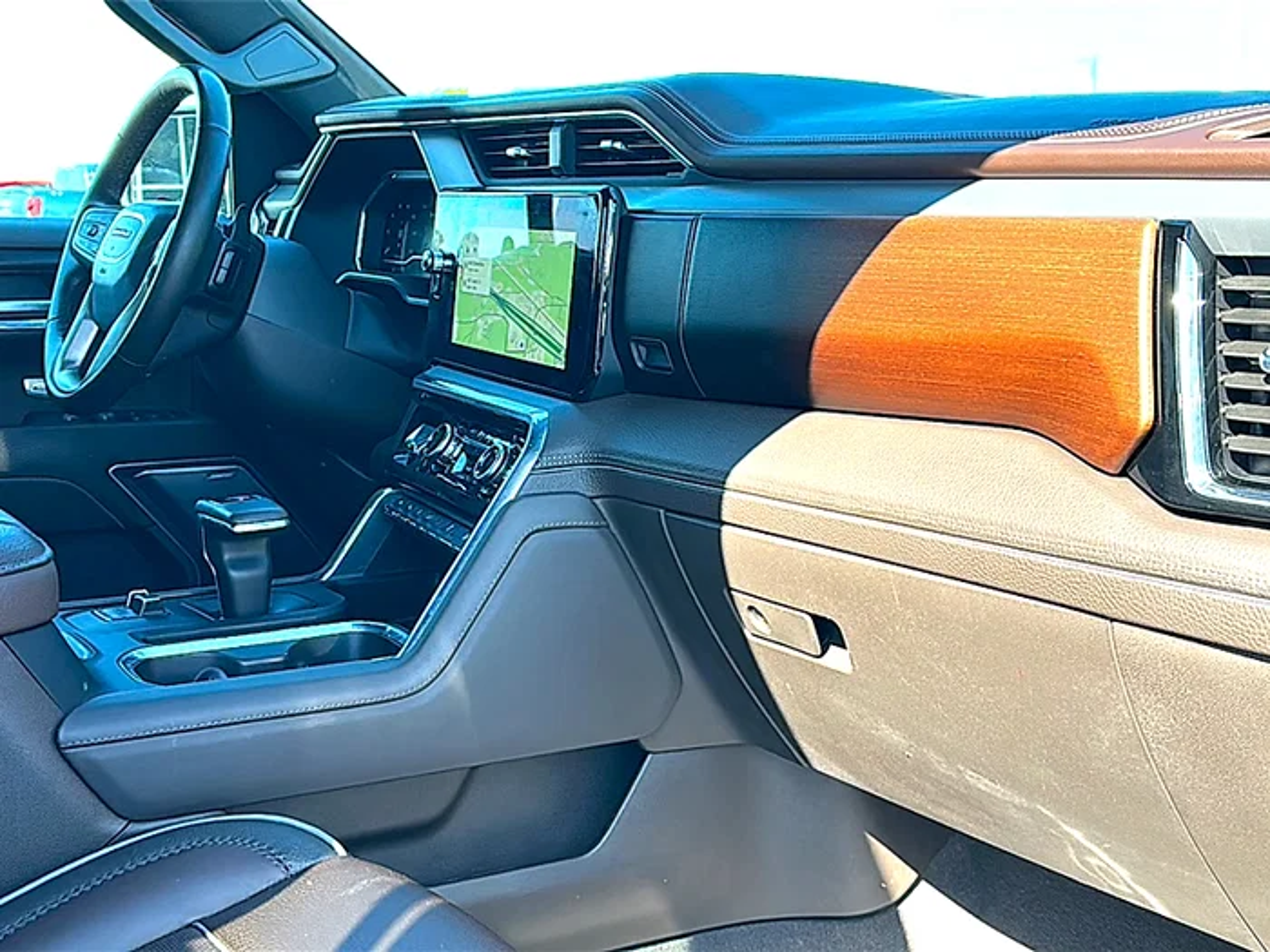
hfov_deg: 50.1
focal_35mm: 37
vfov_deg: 38.7
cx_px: 635
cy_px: 476
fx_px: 1357
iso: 80
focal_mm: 6.86
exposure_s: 1/465
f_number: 1.78
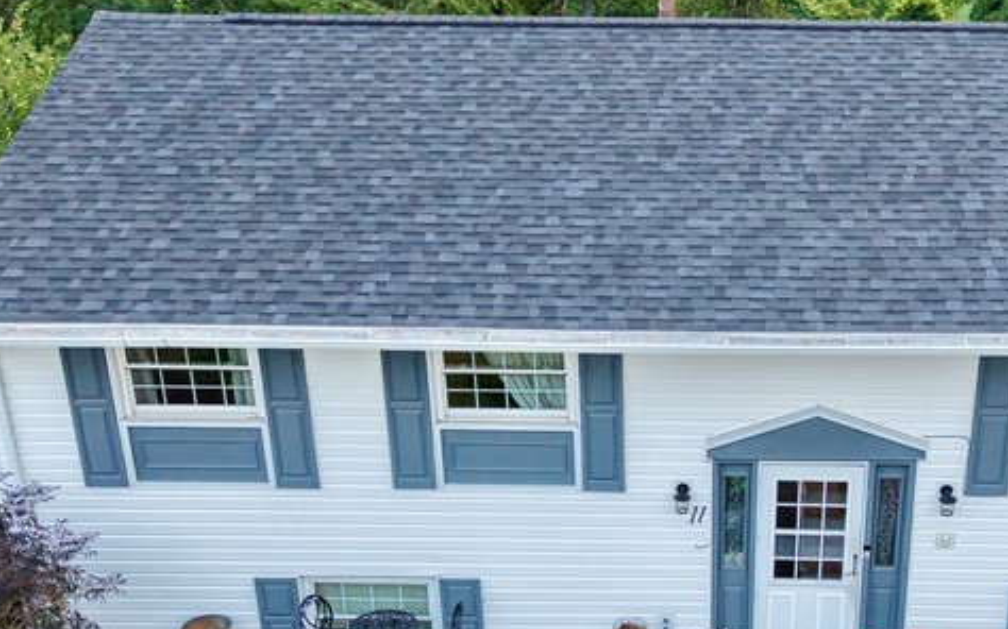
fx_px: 1511
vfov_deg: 23.1
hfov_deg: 36.3
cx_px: 715
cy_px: 536
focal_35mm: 55
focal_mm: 8.67
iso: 100
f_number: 1.8
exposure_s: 1/50
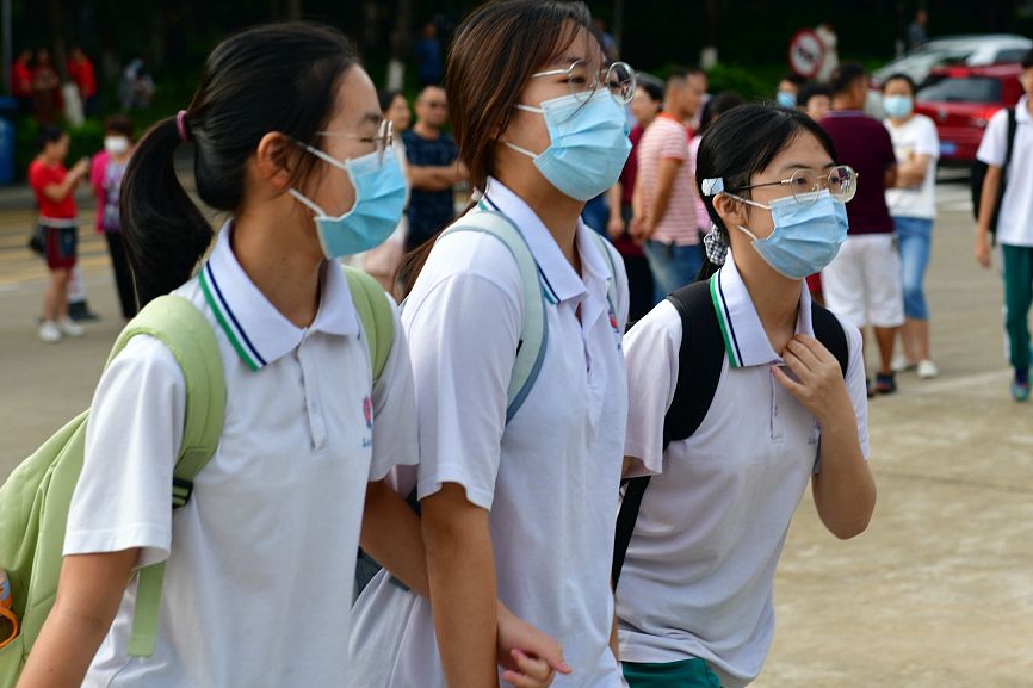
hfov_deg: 21.0
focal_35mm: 97
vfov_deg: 14.1
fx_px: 2783
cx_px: 557
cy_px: 311
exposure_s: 1/200
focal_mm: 70
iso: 64
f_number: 5
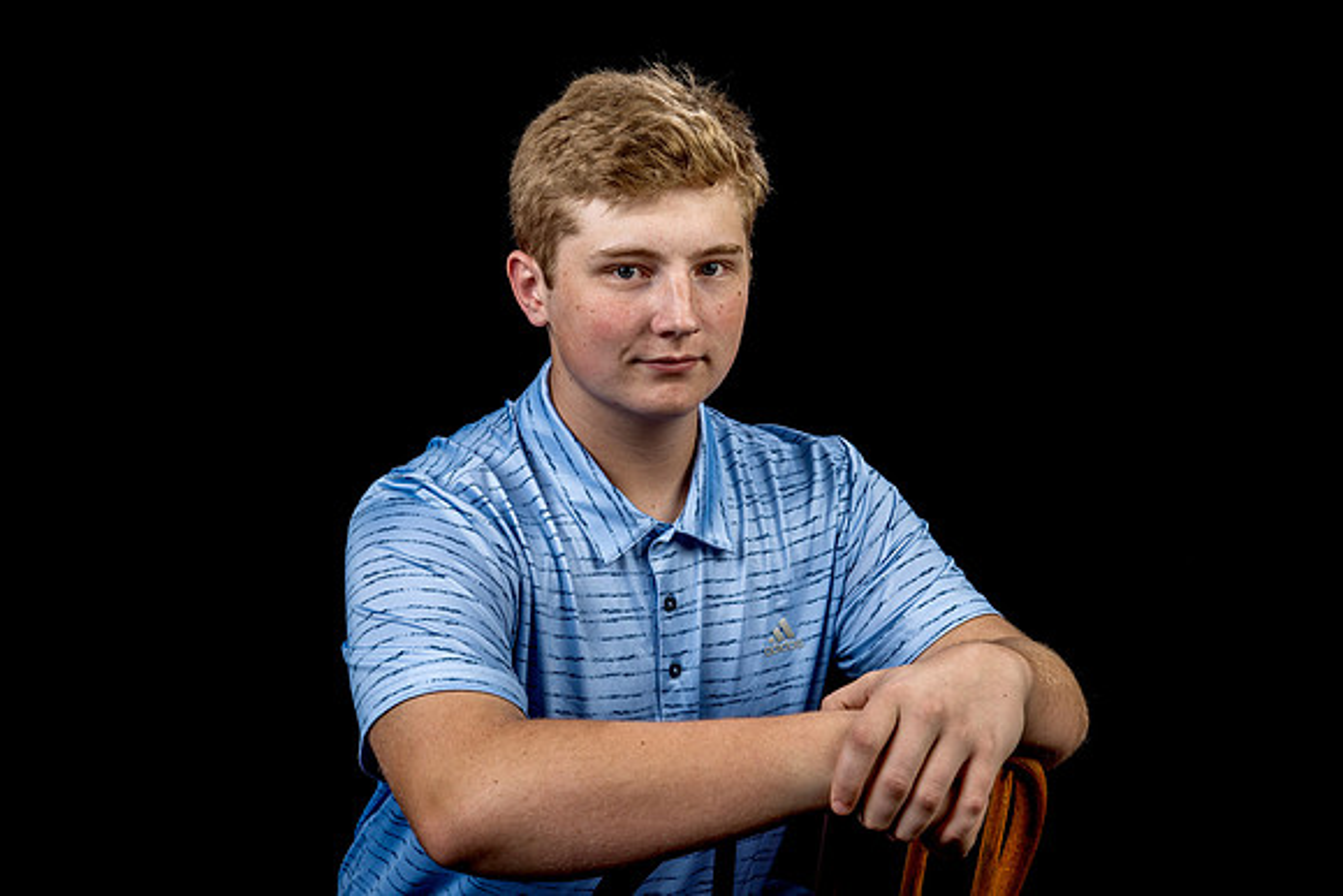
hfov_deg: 39.6
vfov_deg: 27.0
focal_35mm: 50
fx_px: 1866
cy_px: 448
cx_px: 672
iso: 125
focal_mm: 50
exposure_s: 1/160
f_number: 6.3
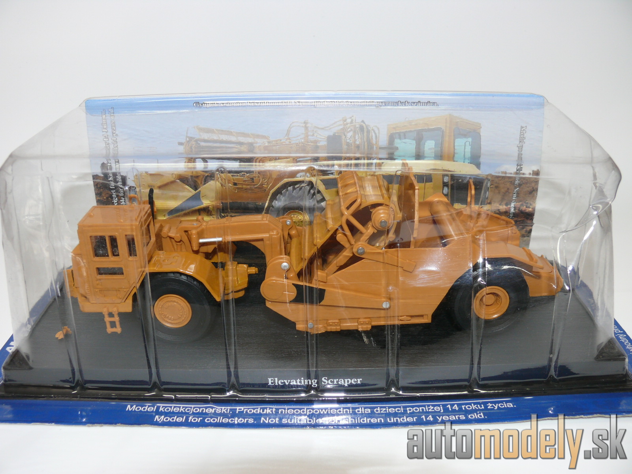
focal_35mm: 35
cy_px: 237
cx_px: 316
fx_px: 639
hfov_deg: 52.6
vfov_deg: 40.7
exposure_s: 1/30
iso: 100
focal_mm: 7.4
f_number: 4
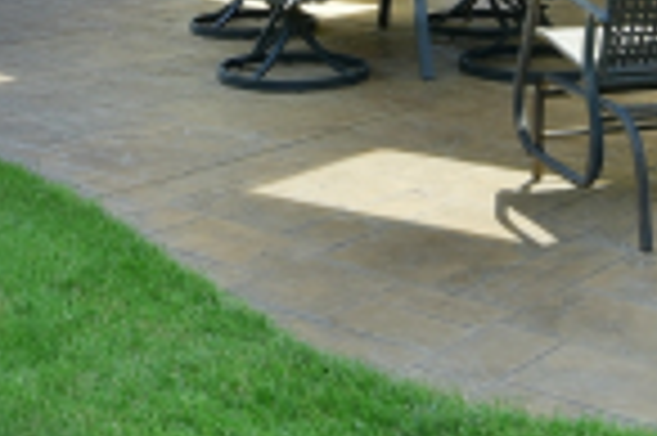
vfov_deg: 15.9
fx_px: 1404
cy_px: -261
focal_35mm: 77
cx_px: 380
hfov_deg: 26.3
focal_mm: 10
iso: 100
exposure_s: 1/50
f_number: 10
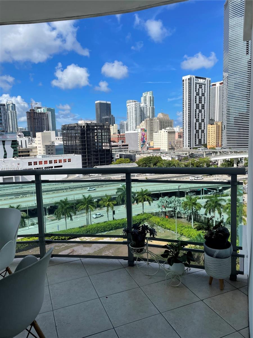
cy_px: 169
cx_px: 126
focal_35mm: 26
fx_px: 253
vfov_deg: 67.3
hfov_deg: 53.1
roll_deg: +2.2
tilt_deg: -6.8
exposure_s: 1/3861
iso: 32
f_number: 1.6
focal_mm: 4.2
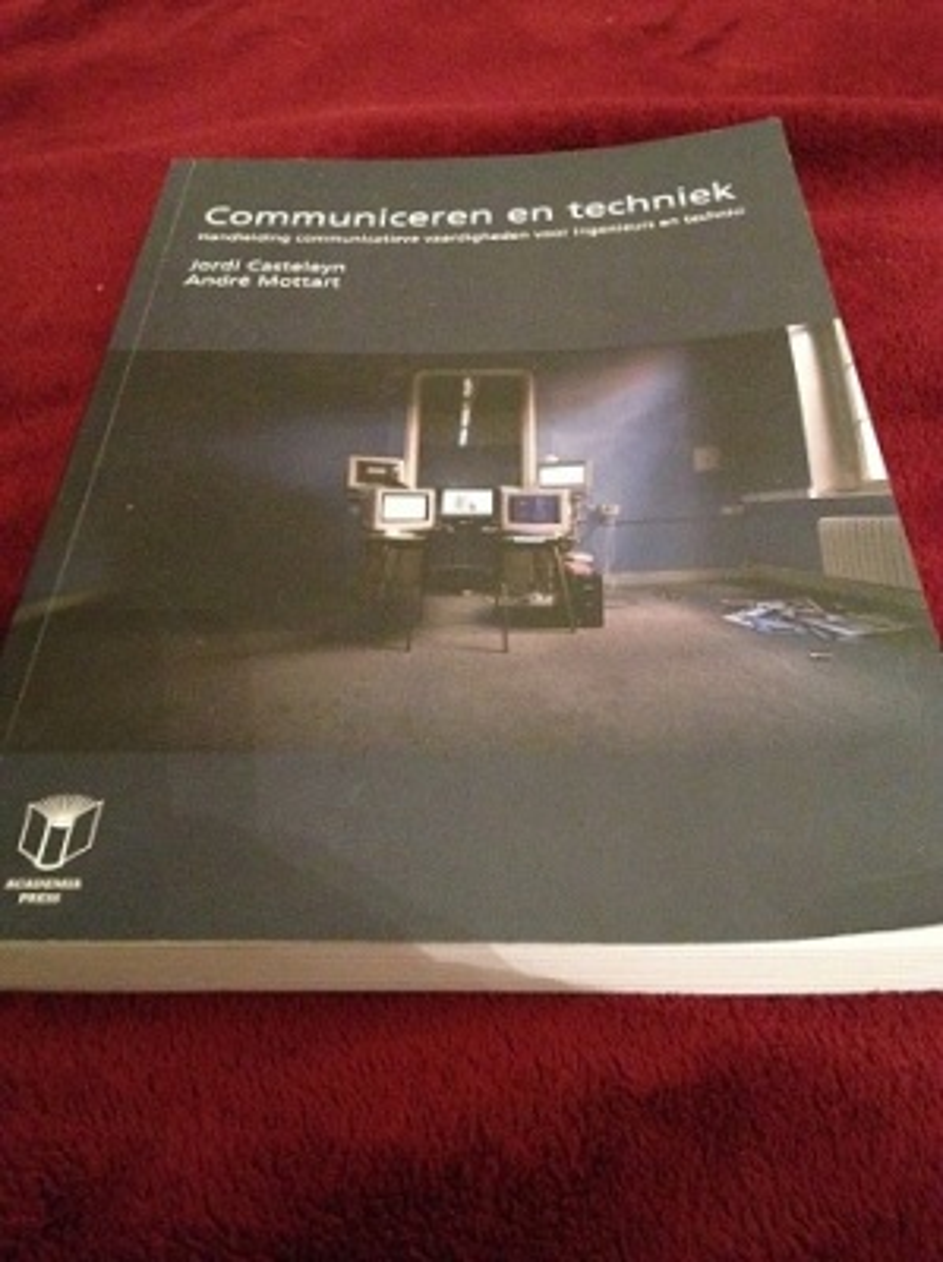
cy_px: 631
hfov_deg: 40.6
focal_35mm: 35
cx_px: 472
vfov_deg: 52.7
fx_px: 1274
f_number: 2.4
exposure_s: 1/15
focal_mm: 4.28
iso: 800
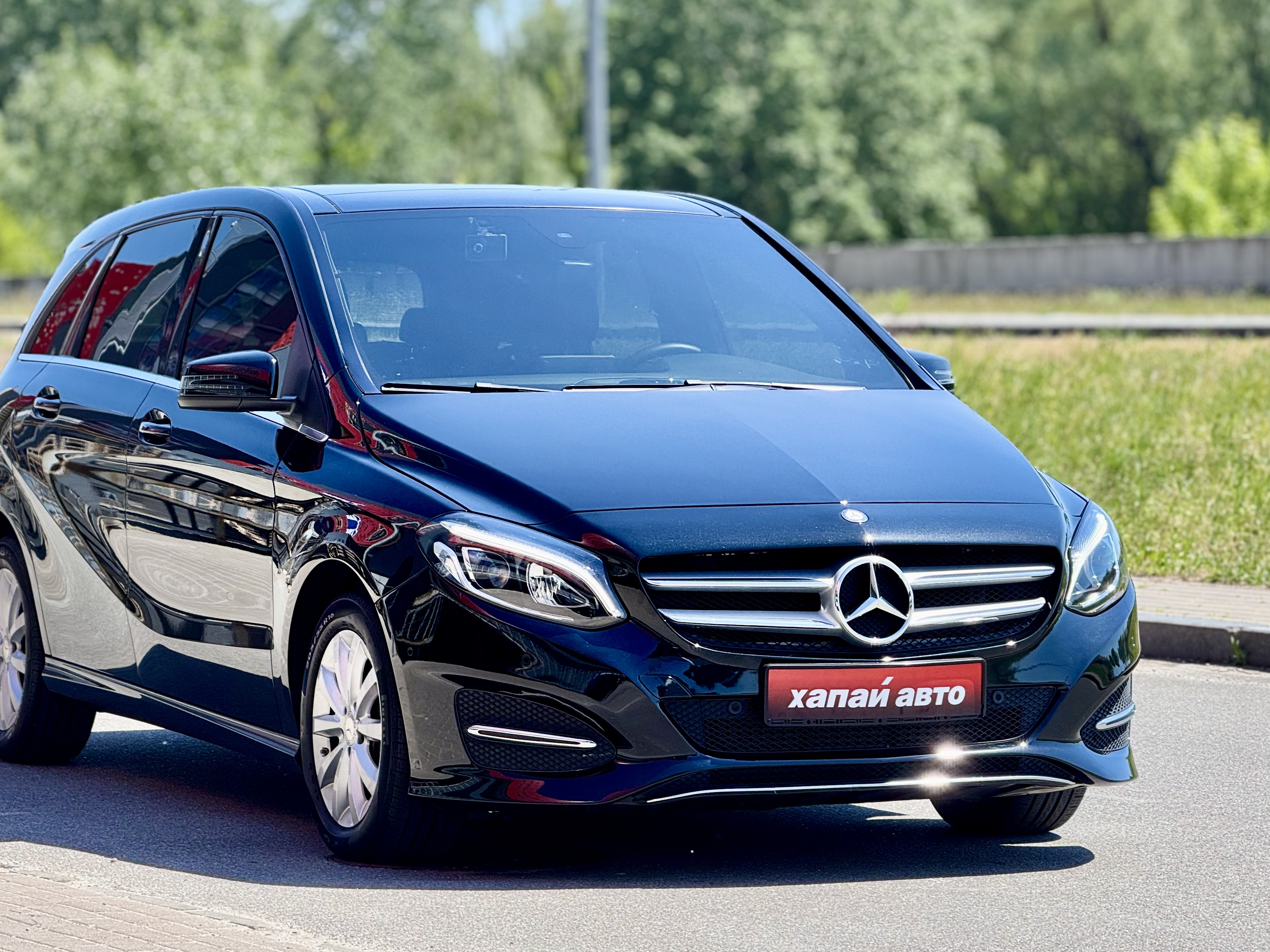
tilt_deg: -1.8
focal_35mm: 137
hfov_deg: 14.4
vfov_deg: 10.8
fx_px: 5026
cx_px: 566
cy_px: 496
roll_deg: +1.6
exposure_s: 1/596
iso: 50
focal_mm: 15.66
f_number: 2.8
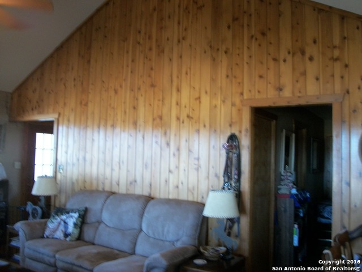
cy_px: 136
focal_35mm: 32
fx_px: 335
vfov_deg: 44.2
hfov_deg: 56.8
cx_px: 181
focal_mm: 5.7
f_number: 2.9
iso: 160
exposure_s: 1/13
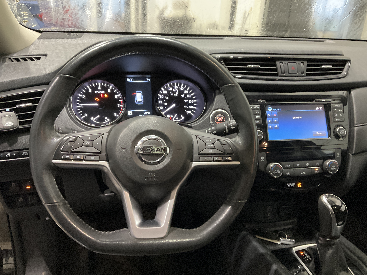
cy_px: 138
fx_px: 307
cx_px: 184
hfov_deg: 61.7
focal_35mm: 29
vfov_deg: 48.2
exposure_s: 1/28
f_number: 1.8
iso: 250
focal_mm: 3
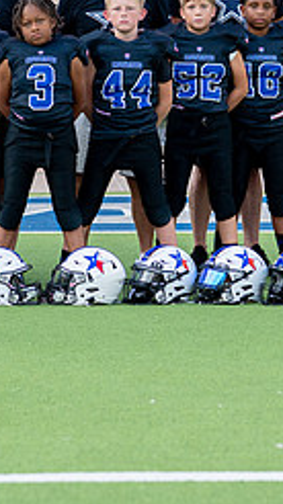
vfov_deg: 11.8
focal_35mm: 182
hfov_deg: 6.7
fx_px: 2433
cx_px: 94
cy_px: 120
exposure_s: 1/800
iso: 200
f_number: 2
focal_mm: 50
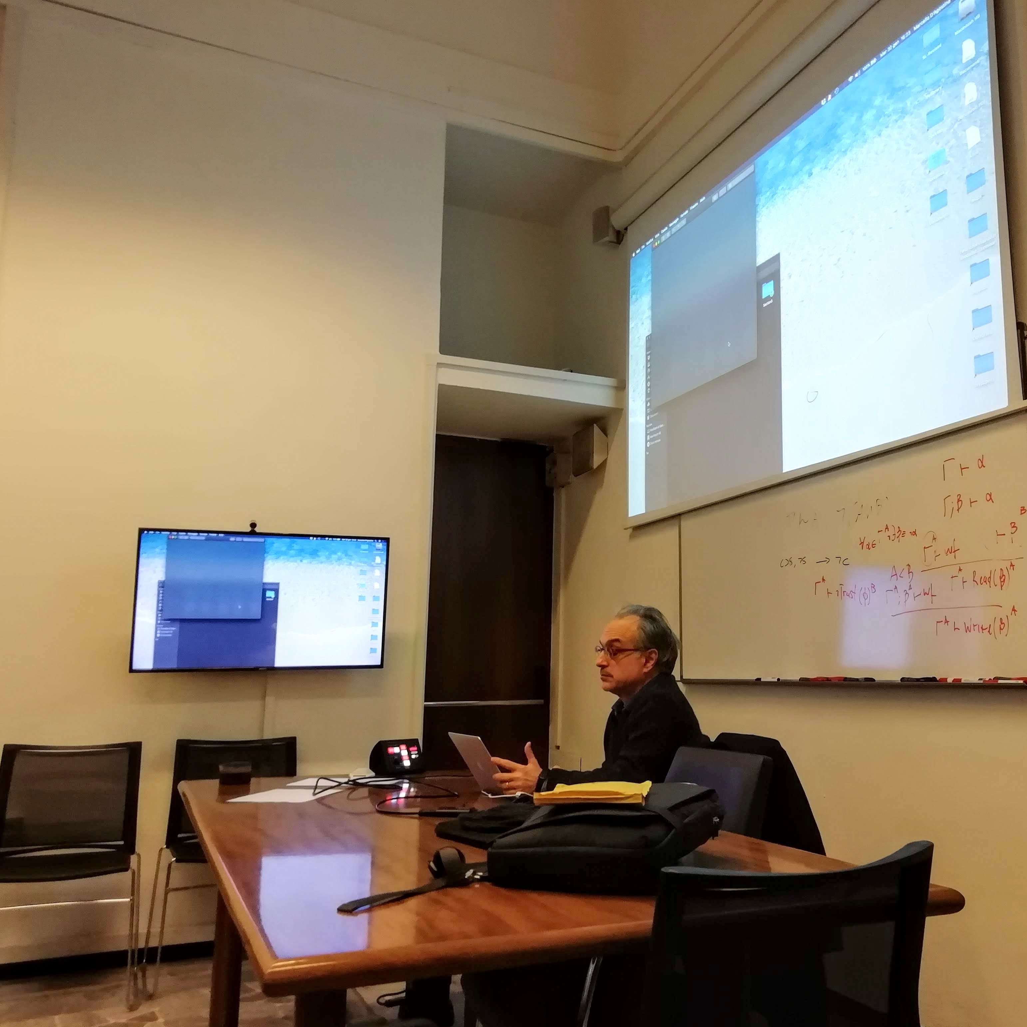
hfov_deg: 52.0
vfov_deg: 52.5
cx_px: 634
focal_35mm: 31
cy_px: 509
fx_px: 1041
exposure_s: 1/33.3
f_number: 2.2
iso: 200
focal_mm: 3.21
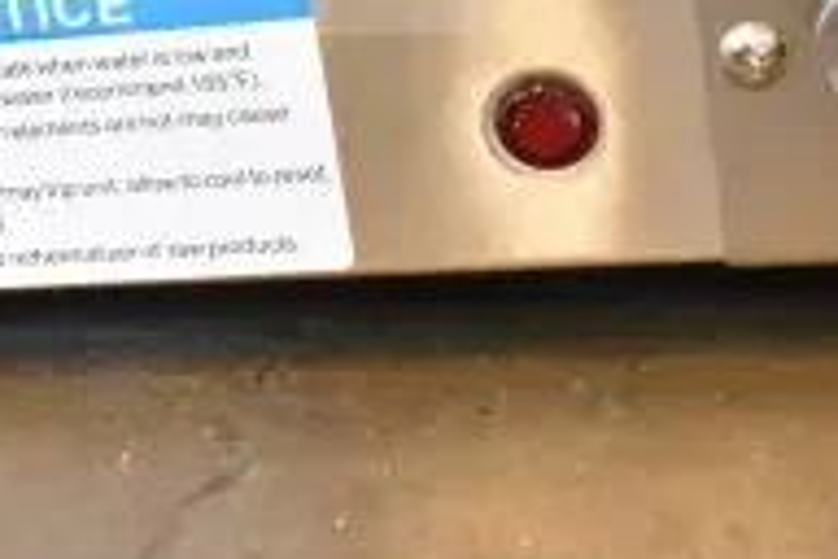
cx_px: -13
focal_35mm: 124
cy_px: -312
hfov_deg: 16.2
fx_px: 2886
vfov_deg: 10.6
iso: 6400
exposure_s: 1/100
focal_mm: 26
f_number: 5
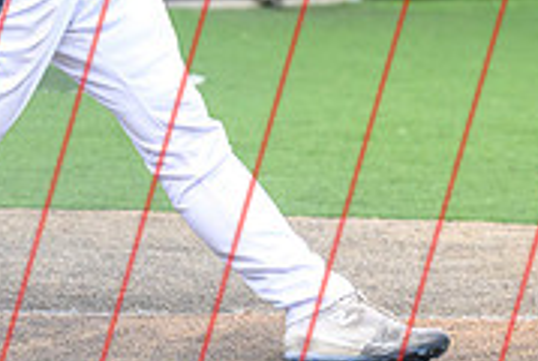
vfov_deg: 3.1
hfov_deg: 4.7
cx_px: 68
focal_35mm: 441
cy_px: -144
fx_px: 6601
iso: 1000
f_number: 2.8
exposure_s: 1/3200
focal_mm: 95
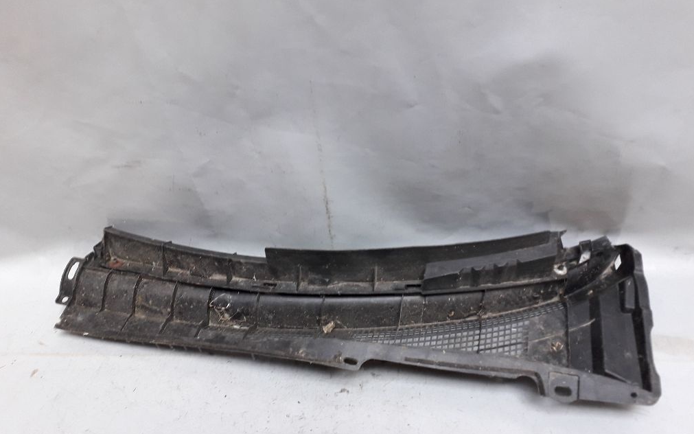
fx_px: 549
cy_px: 240
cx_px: 347
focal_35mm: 29
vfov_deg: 43.1
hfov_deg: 64.6
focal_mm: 3.6
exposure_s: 1/50
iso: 125
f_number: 1.9
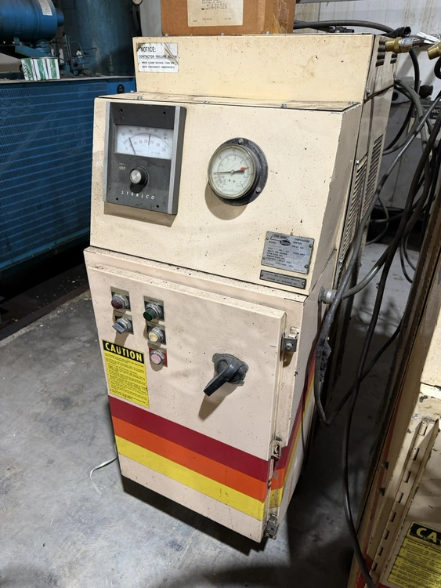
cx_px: 220
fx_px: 407
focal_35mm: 24
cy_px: 294
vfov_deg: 71.6
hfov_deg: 56.8
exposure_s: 1/60
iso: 200
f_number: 1.78
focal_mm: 6.76
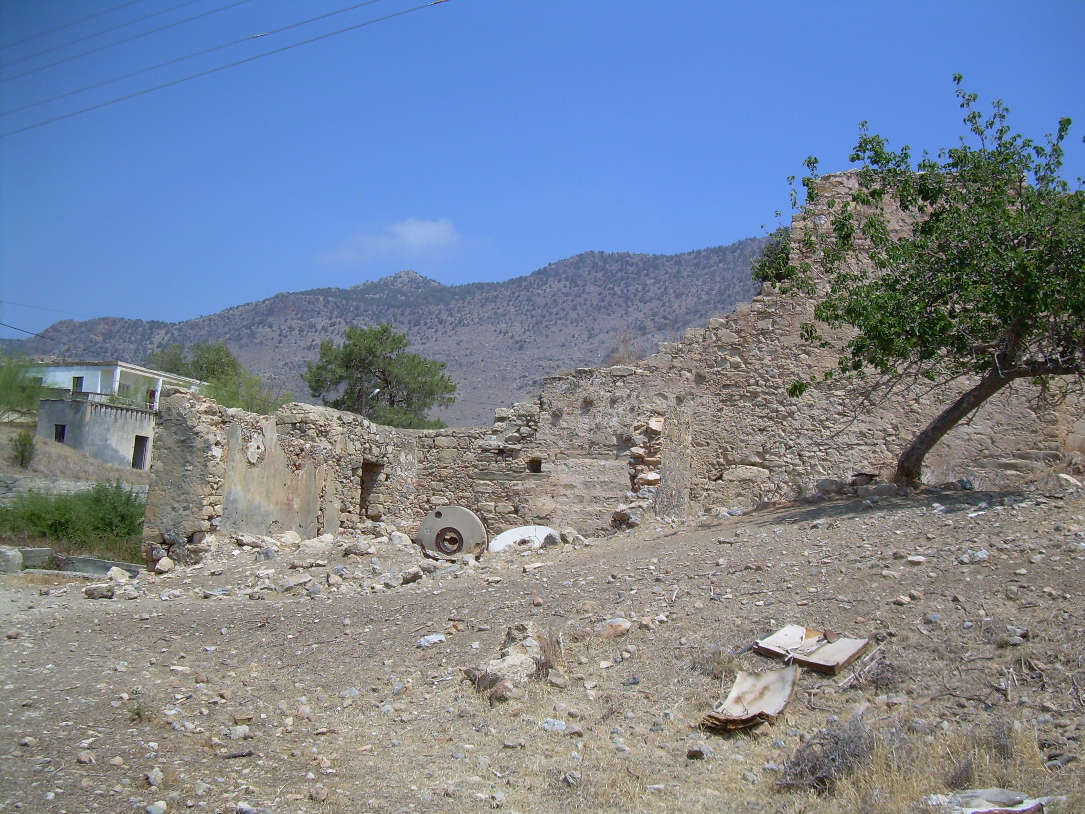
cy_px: 407
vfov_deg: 37.7
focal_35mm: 38
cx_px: 542
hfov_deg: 49.0
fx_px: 1191
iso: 50
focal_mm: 6.3
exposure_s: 1/1297
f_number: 2.8
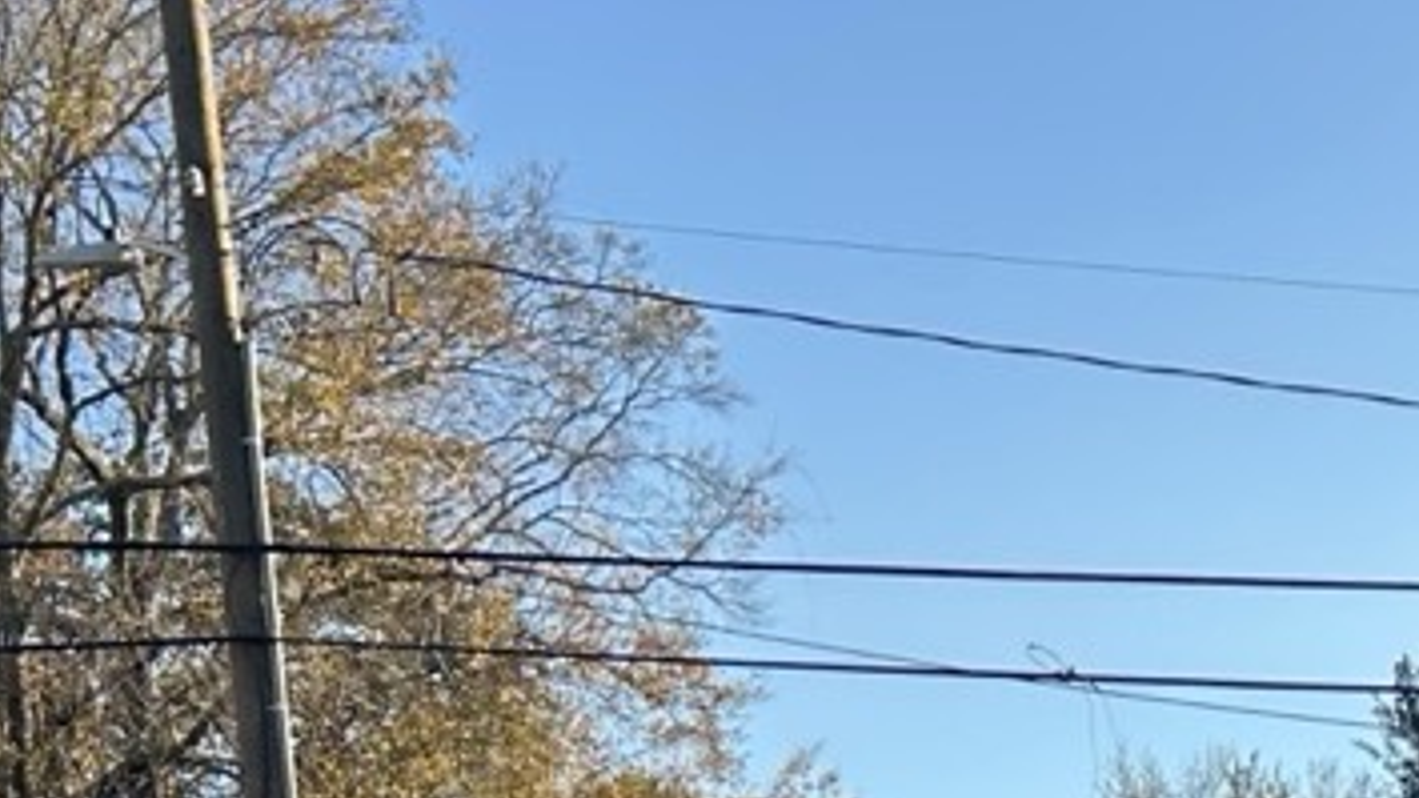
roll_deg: +0.5
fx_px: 3612
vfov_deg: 11.1
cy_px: 1736
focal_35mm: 96
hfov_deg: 20.5
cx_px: 1804
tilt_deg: -11.3
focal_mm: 5.7
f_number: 1.5
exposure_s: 1/1112
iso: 50
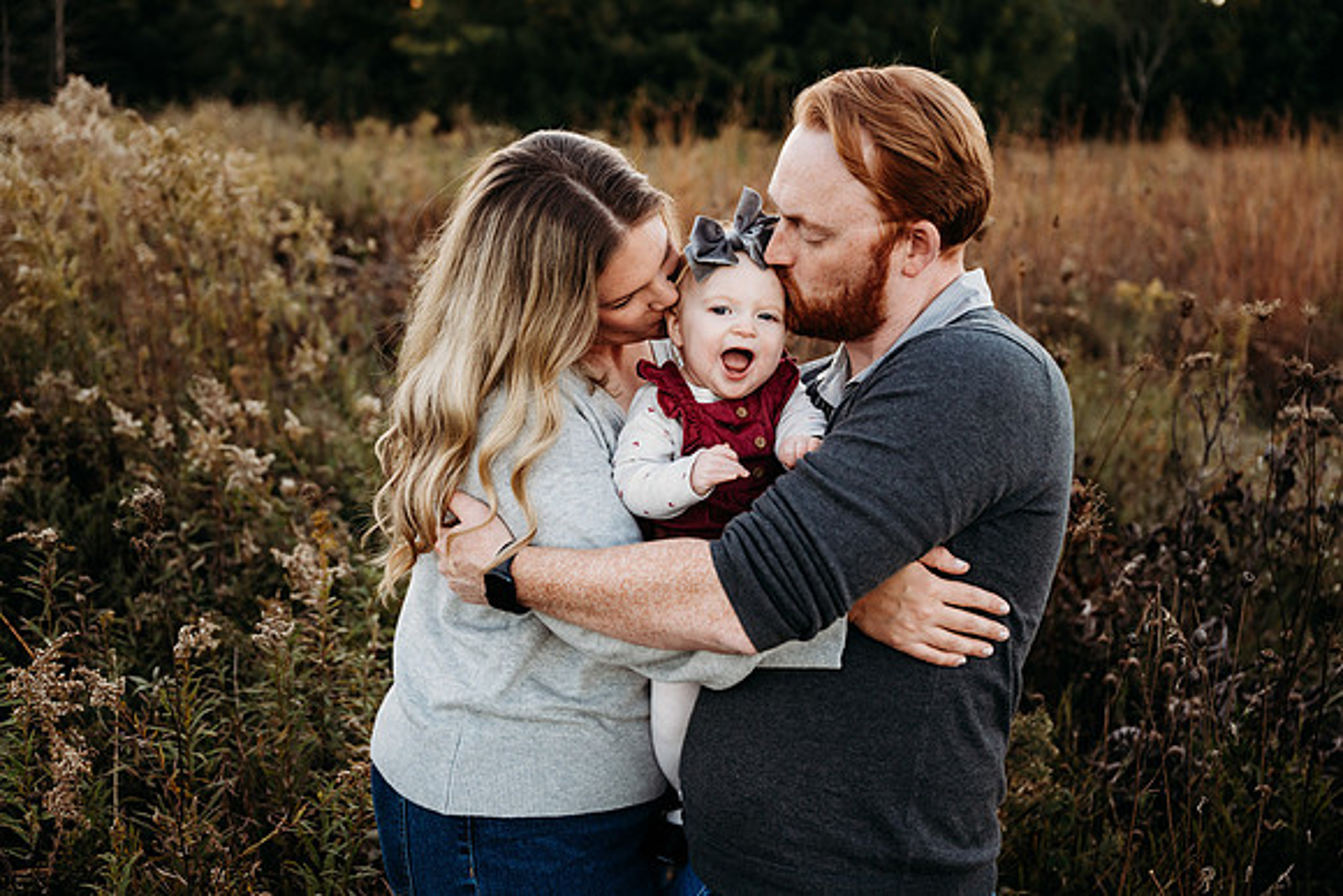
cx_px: 672
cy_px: 448
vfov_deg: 36.0
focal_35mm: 37
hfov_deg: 51.9
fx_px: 1381
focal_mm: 37
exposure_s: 1/640
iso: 640
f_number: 2.8
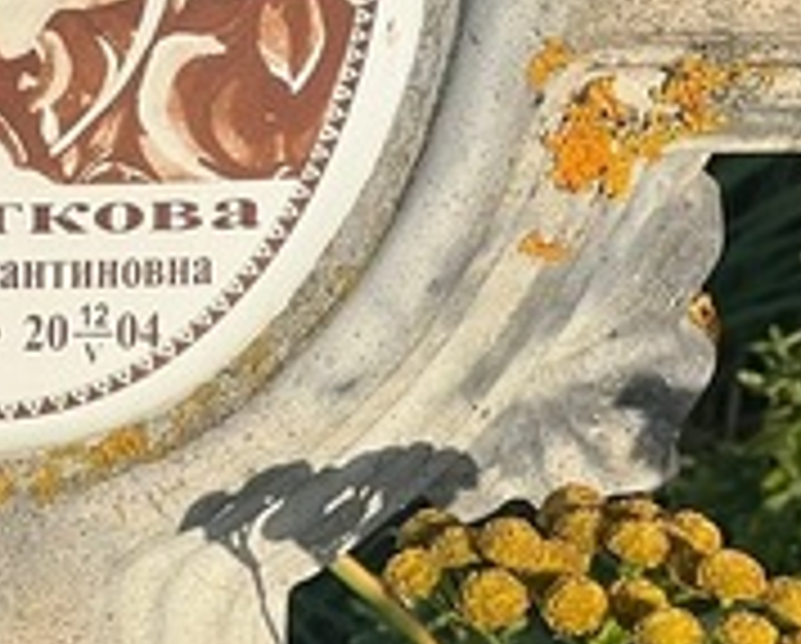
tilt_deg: -22.2
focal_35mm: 337
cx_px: -176
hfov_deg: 5.7
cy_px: 90
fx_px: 8002
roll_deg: -0.4
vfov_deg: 4.6
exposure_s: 1/576
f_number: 2.8
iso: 32
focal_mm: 9
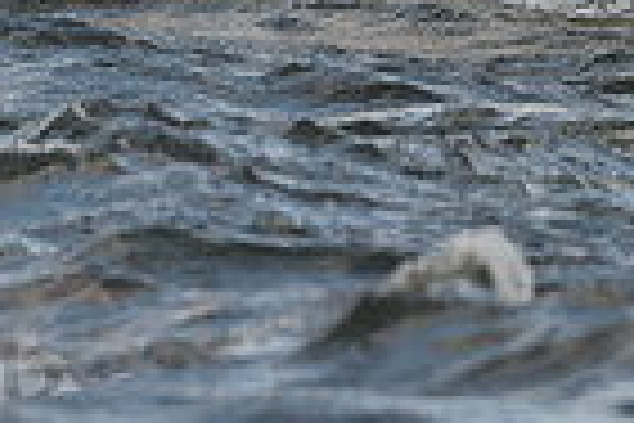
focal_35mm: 1642
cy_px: -385
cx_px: 580
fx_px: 28915
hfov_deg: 1.3
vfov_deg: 0.8
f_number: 7.1
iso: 320
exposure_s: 1/1000
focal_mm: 400
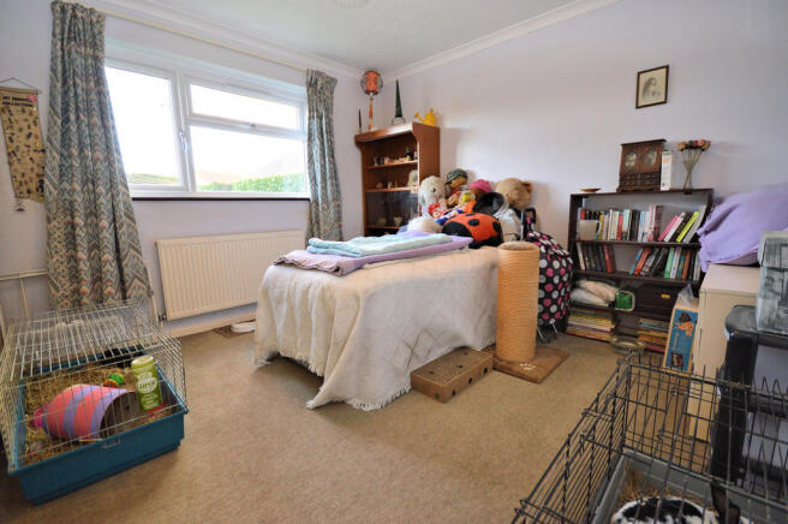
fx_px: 328
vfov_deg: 77.2
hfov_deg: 100.4
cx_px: 394
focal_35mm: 15
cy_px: 262
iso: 900
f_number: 4
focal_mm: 10
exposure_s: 1/60
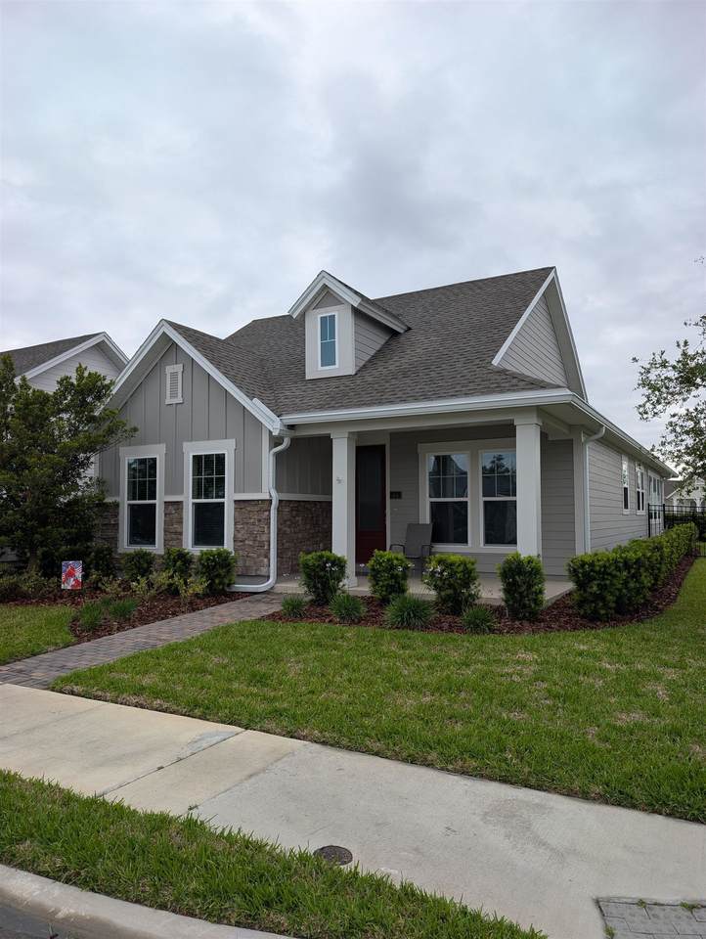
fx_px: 651
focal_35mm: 24
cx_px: 353
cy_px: 470
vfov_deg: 71.5
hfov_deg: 56.9
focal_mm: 6.9
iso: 21
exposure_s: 1/422
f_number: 1.68
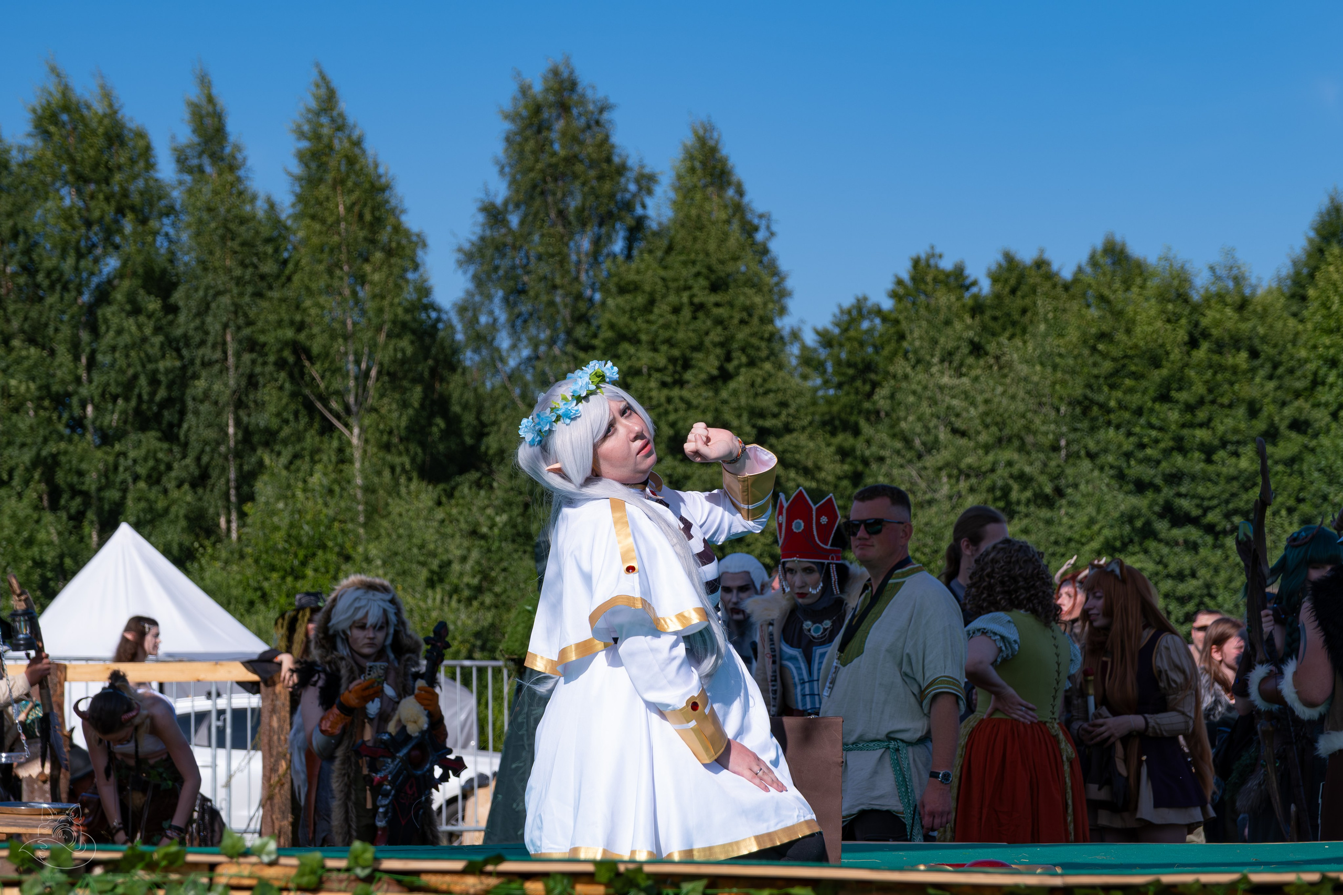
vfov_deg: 13.3
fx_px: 3836
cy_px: 454
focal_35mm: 103
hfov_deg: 19.9
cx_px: 672
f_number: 4.5
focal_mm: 55
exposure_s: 1/1600
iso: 160
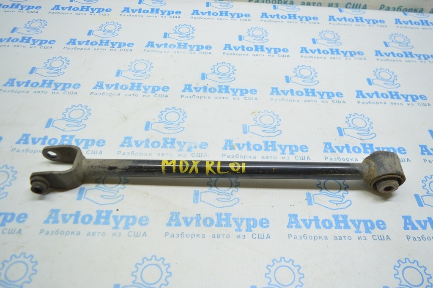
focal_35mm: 30
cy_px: 144
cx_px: 216
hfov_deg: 62.0
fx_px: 361
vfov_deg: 43.5
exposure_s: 1/60
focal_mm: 20
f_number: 3.5
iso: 400
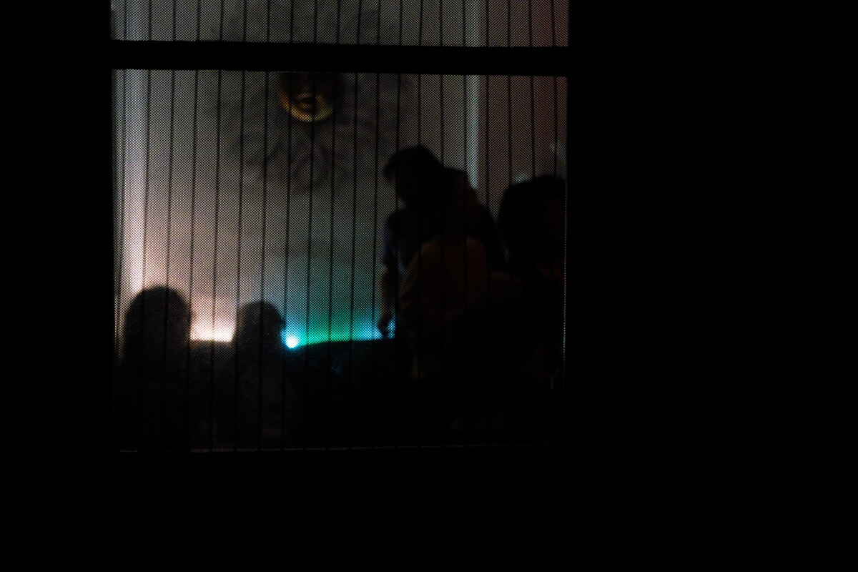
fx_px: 834
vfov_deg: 37.9
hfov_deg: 54.4
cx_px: 429
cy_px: 286
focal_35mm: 35
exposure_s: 1/125
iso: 8000
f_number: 2.8
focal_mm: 23
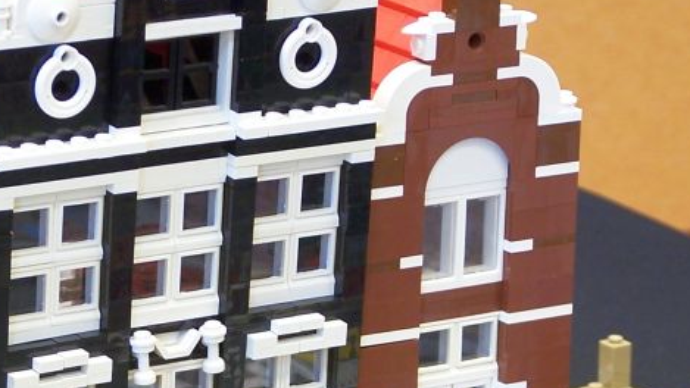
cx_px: 240
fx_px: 4575
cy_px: 360
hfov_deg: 8.6
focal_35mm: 250
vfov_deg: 4.9
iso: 80
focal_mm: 17.5
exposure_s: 1/4
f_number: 3.2
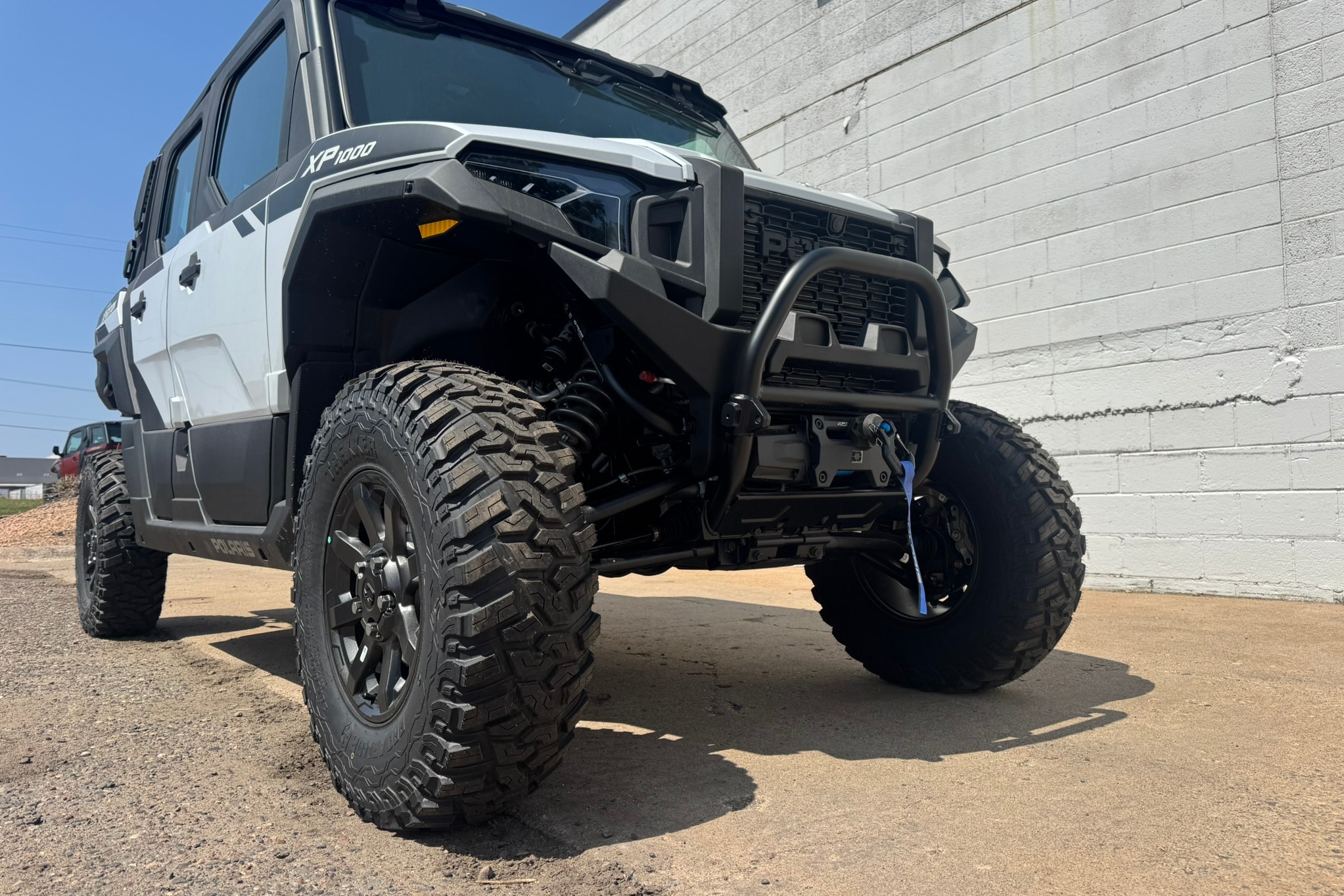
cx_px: 672
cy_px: 439
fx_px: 933
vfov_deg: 51.3
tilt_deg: +4.2
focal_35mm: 25
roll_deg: +0.5
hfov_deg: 71.5
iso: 80
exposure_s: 1/5814
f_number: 1.78
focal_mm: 6.76
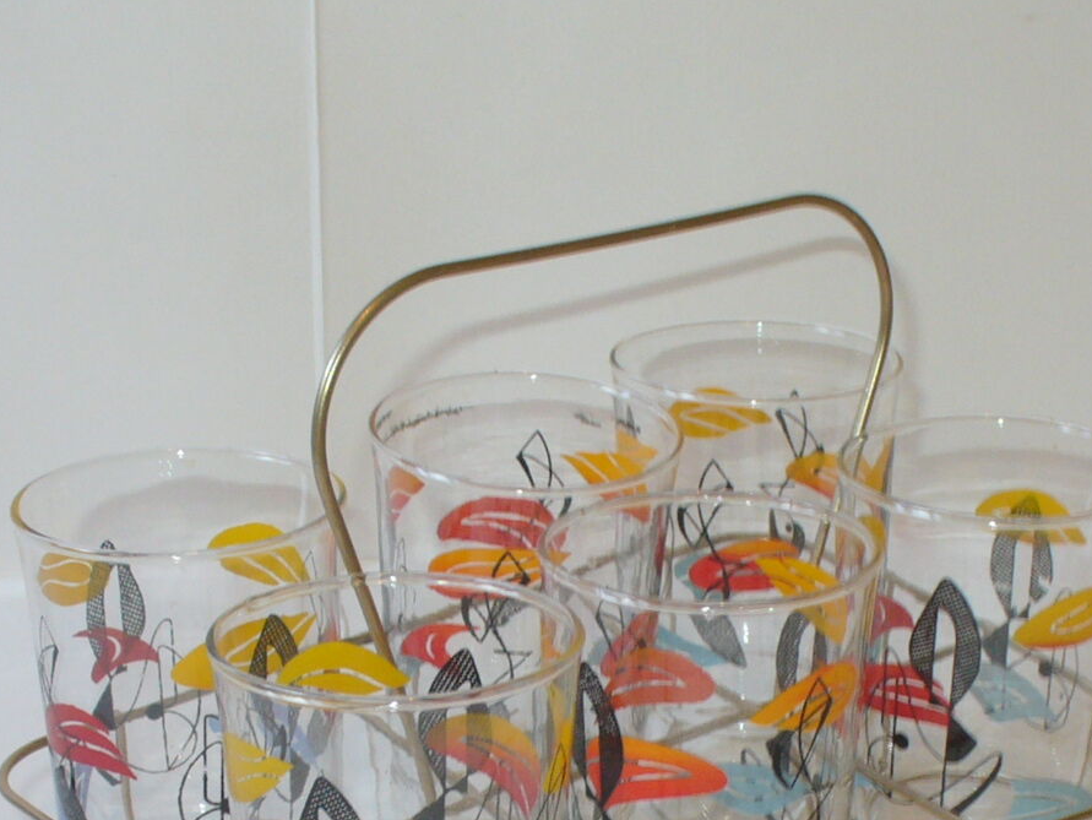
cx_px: 599
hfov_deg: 23.0
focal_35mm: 85
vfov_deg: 17.1
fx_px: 2683
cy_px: 733
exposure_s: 1/8
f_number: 2.8
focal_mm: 6.1
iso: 100
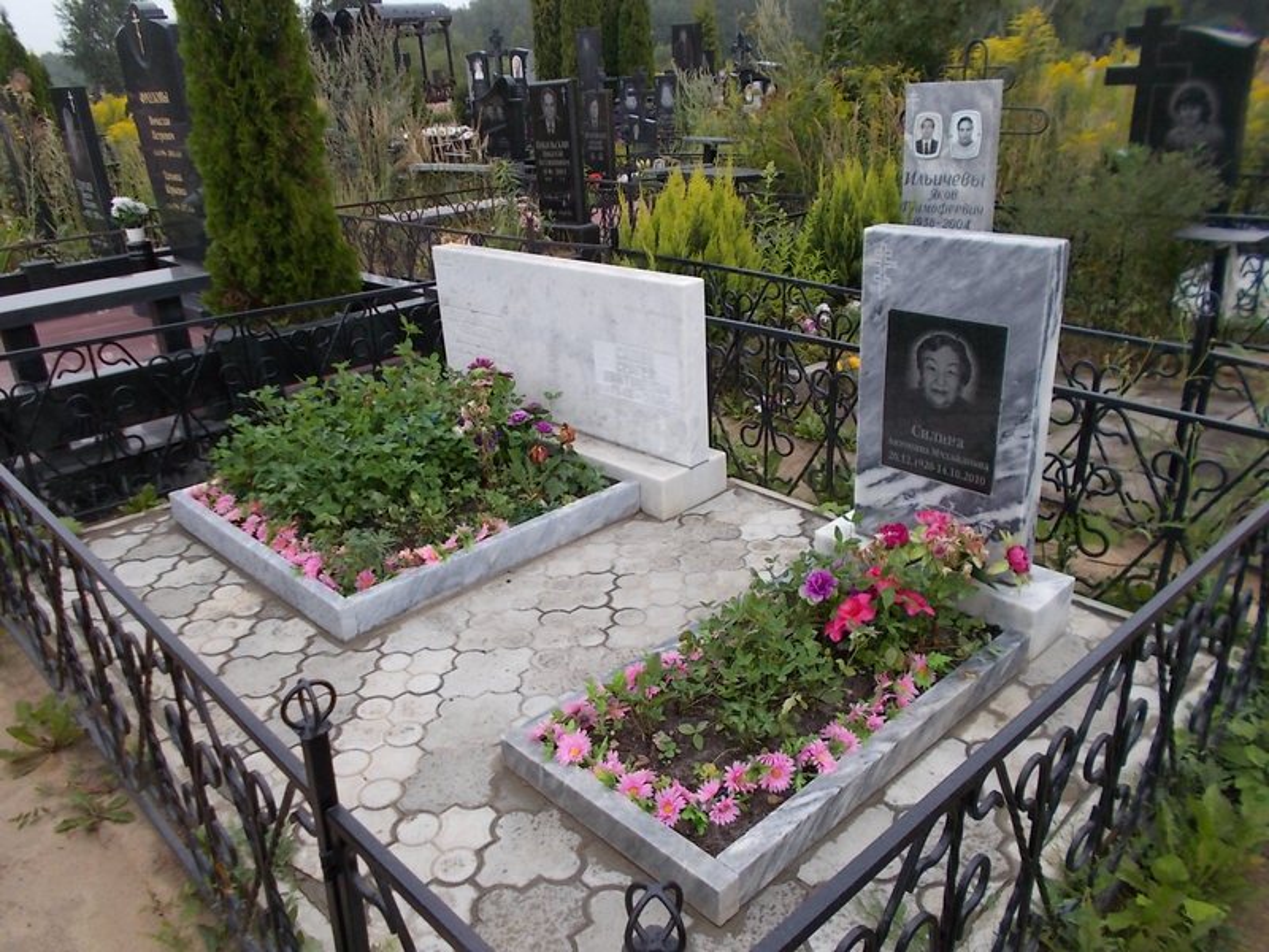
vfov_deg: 53.1
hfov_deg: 67.3
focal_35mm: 26
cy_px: 476
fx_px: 953
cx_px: 634
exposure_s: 1/200
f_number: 3.2
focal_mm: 4.6
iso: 80
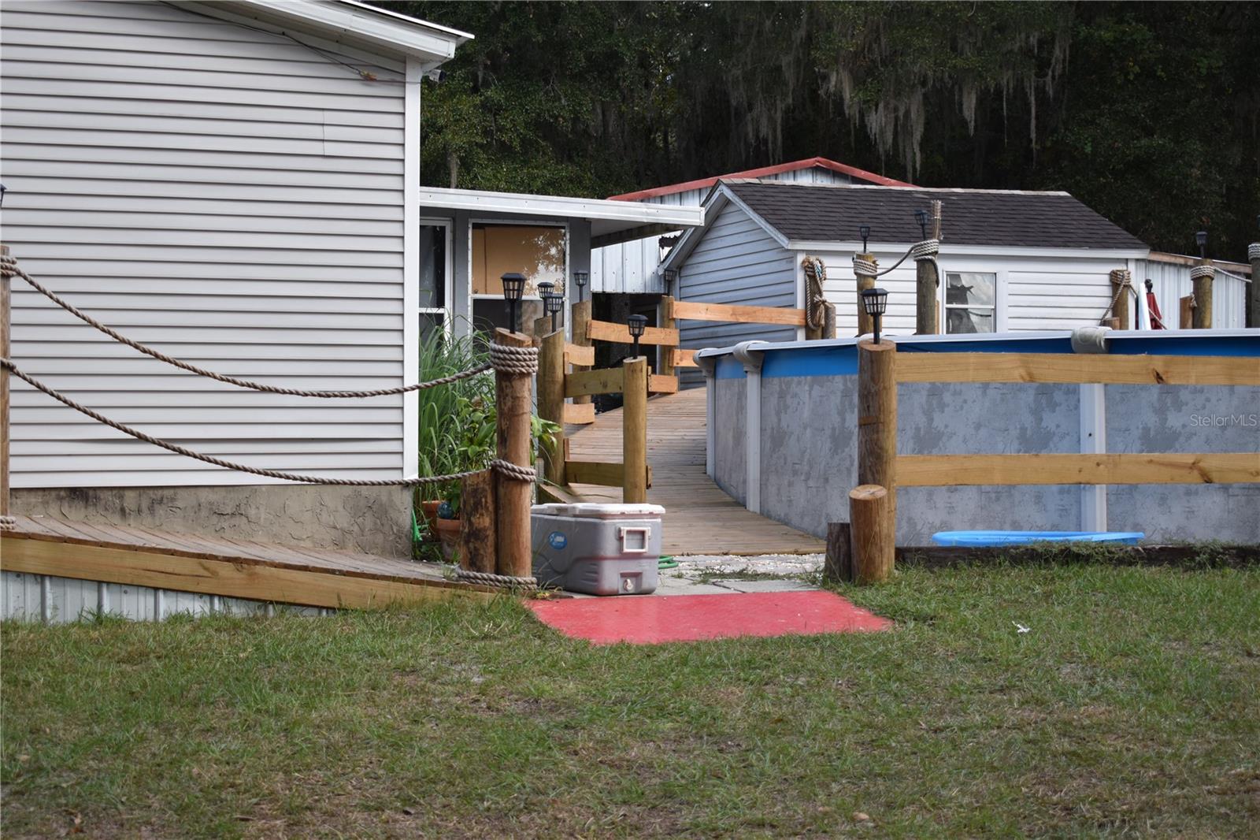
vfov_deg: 22.6
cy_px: 420
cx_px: 630
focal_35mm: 60
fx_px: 2099
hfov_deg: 33.4
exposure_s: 1/250
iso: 220
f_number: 5.6
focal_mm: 40
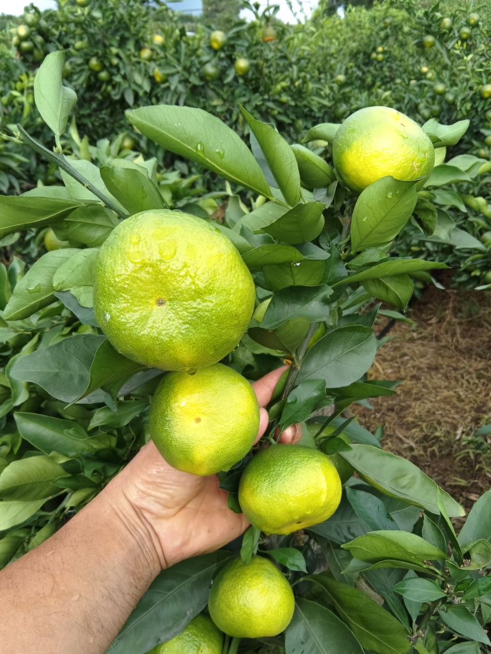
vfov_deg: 63.4
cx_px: 240
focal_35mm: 28
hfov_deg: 49.8
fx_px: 529
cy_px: 333
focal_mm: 3.66
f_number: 2.2
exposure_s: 1/122
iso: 100
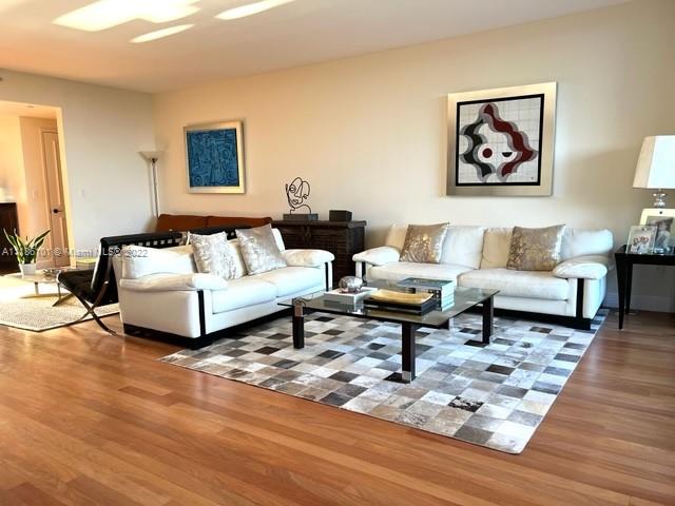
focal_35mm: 26
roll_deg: +1.3
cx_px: 338
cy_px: 253
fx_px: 507
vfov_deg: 53.1
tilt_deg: -7.2
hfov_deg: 67.3
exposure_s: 1/111
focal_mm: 5.7
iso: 125
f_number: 1.5
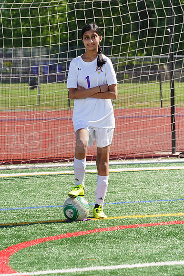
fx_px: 1650
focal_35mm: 215
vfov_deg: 9.6
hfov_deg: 6.4
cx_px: 92
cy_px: 138
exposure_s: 1/250
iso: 200
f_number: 11
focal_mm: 215
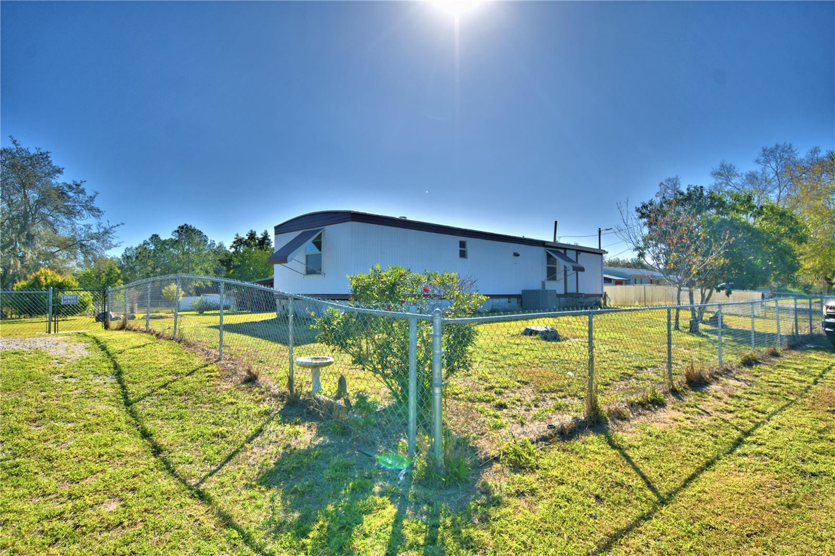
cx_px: 418
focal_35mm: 19
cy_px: 278
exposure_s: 1/1600
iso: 100
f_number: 4.8
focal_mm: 13
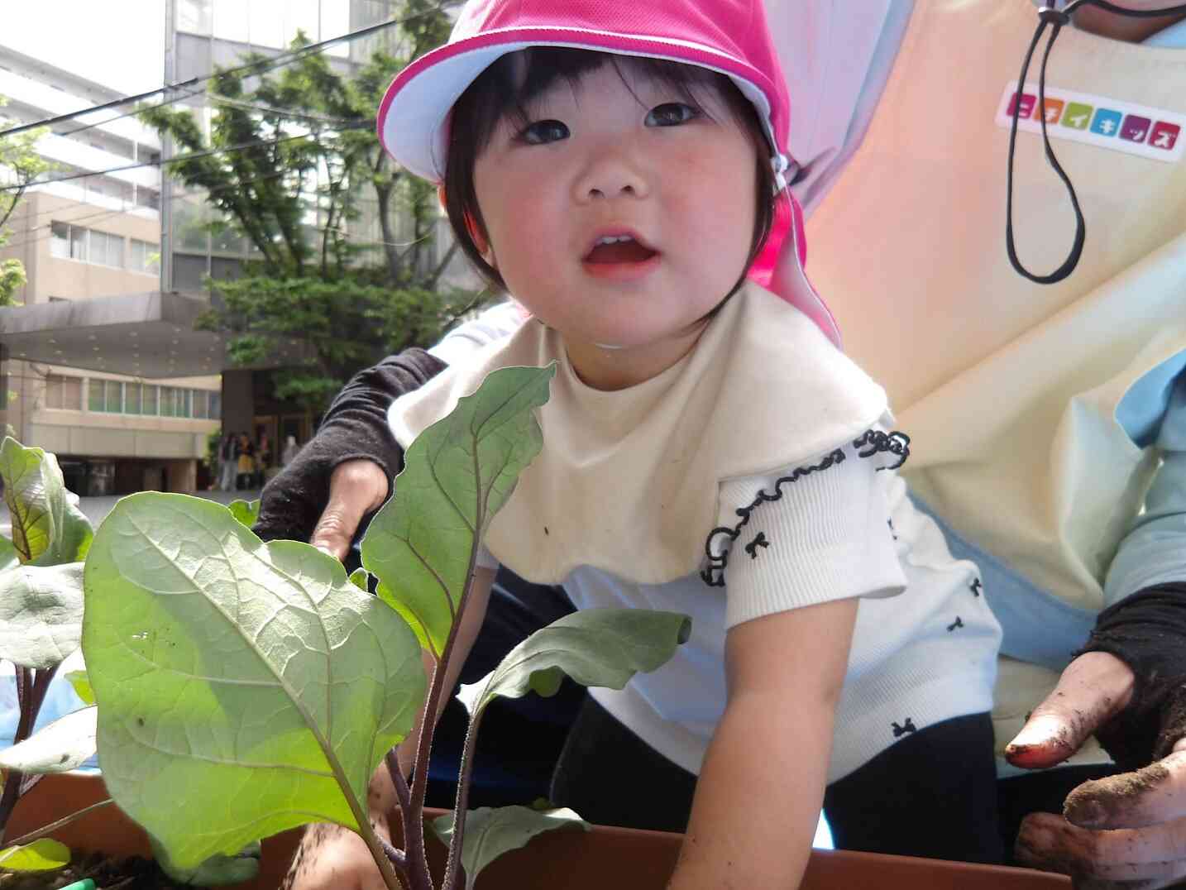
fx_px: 925
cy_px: 445
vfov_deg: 51.4
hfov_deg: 65.3
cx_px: 593
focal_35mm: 27
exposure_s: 1/279
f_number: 3
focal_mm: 4.9
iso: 100
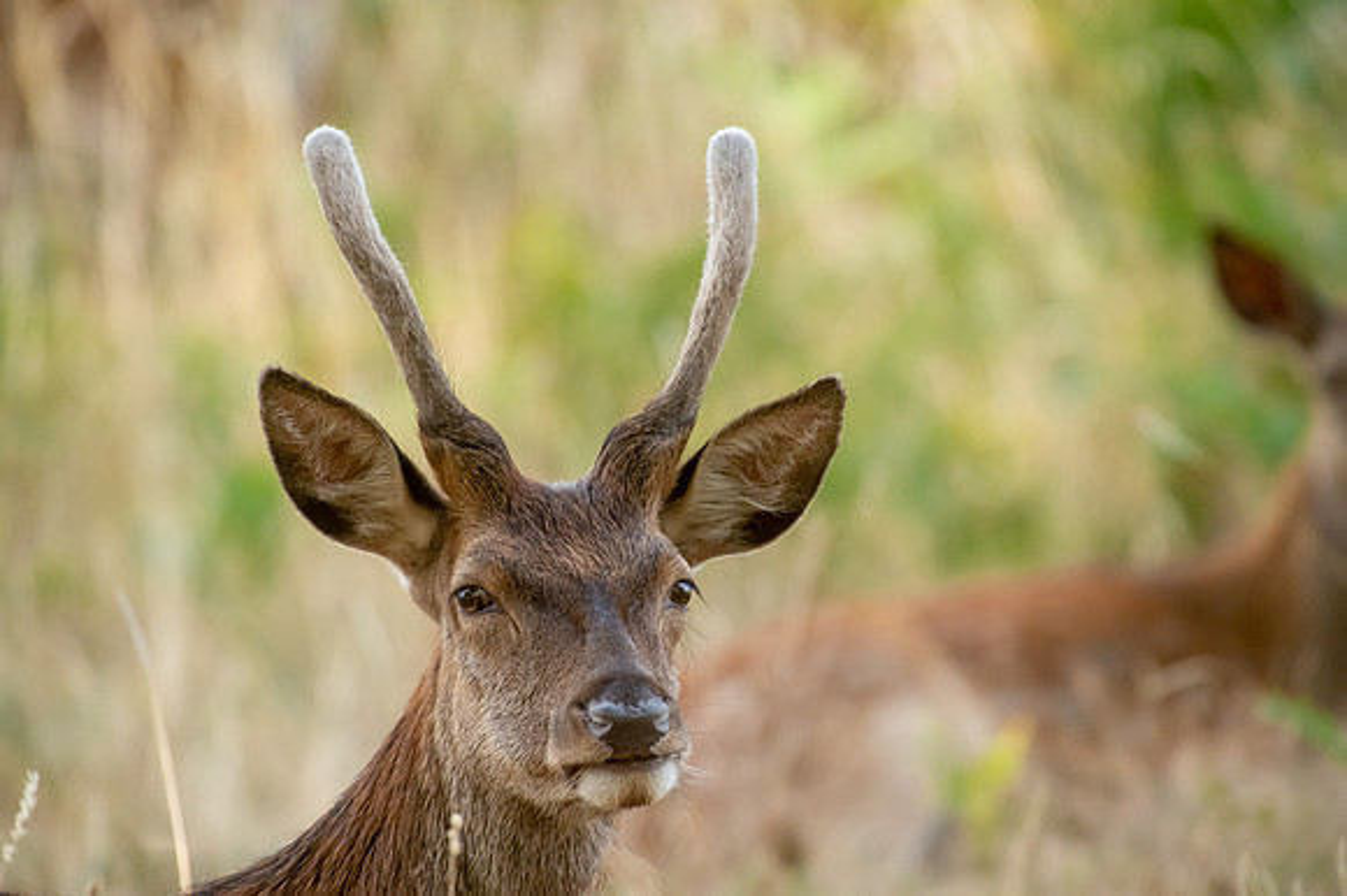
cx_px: 674
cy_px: 448
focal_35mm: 600
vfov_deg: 2.3
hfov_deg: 3.4
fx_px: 22436
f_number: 5.6
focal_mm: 600
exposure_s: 1/4000
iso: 2500
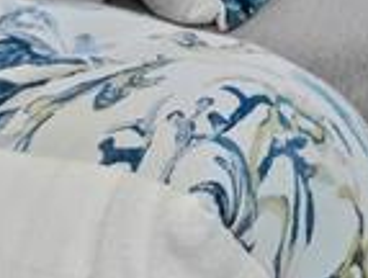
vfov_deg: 9.5
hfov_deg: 13.7
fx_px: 1066
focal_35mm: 100
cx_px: 896
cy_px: -667
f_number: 11
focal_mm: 7
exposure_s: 1/10
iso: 400
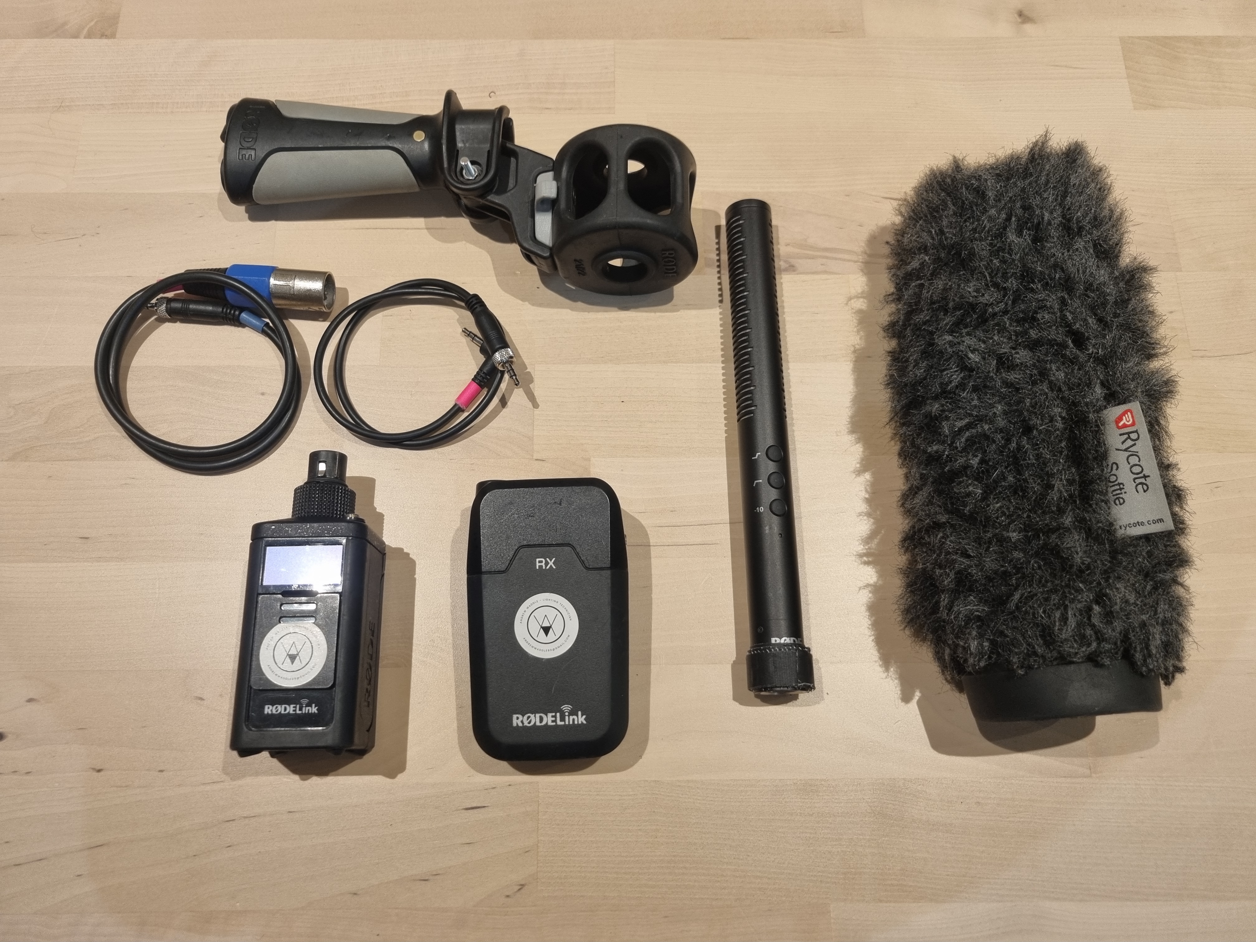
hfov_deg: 67.3
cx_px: 628
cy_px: 471
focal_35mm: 26
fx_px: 943
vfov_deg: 53.1
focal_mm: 5.4
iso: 200
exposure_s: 1/50
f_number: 1.8
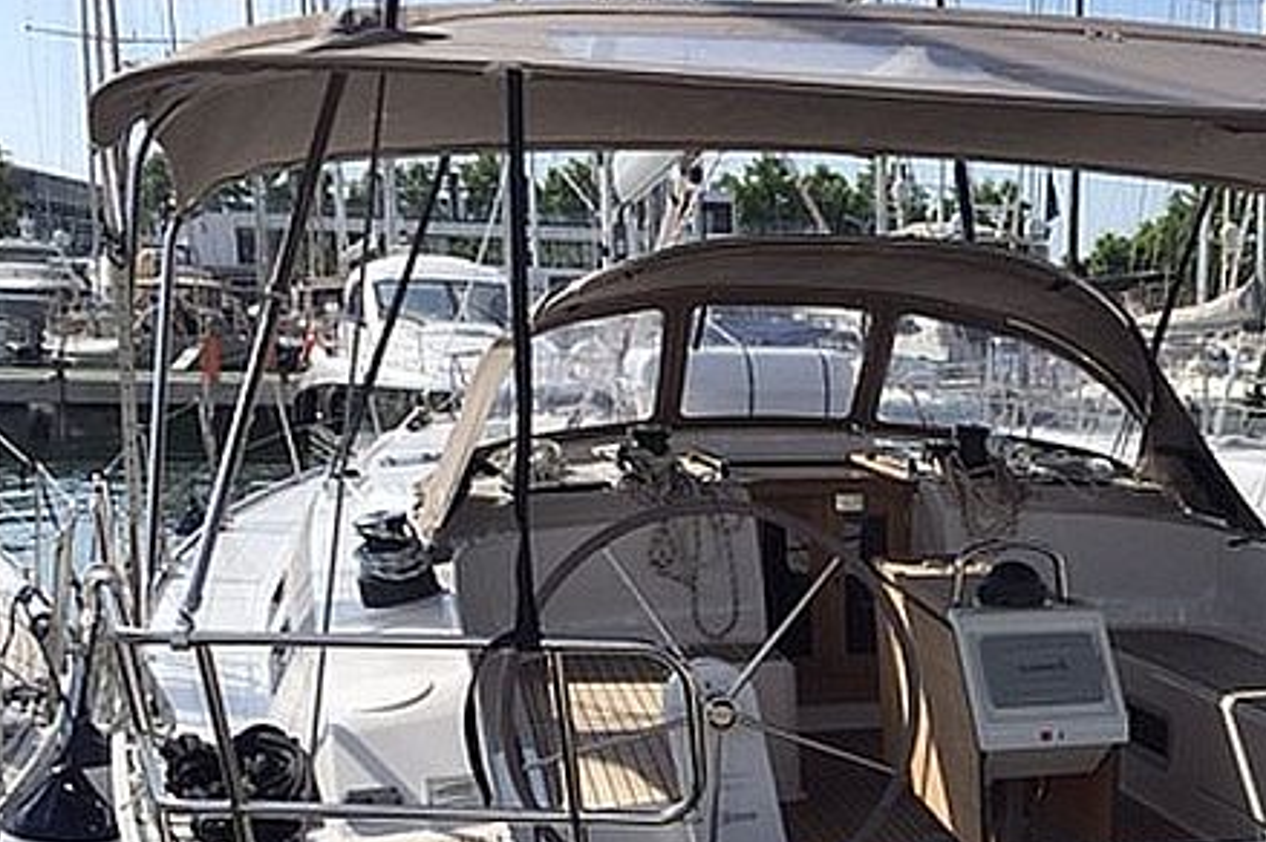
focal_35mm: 55
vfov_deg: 23.7
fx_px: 1933
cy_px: 816
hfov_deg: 34.9
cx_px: 1053
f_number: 2.2
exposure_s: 1/3049
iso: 32
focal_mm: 4.15
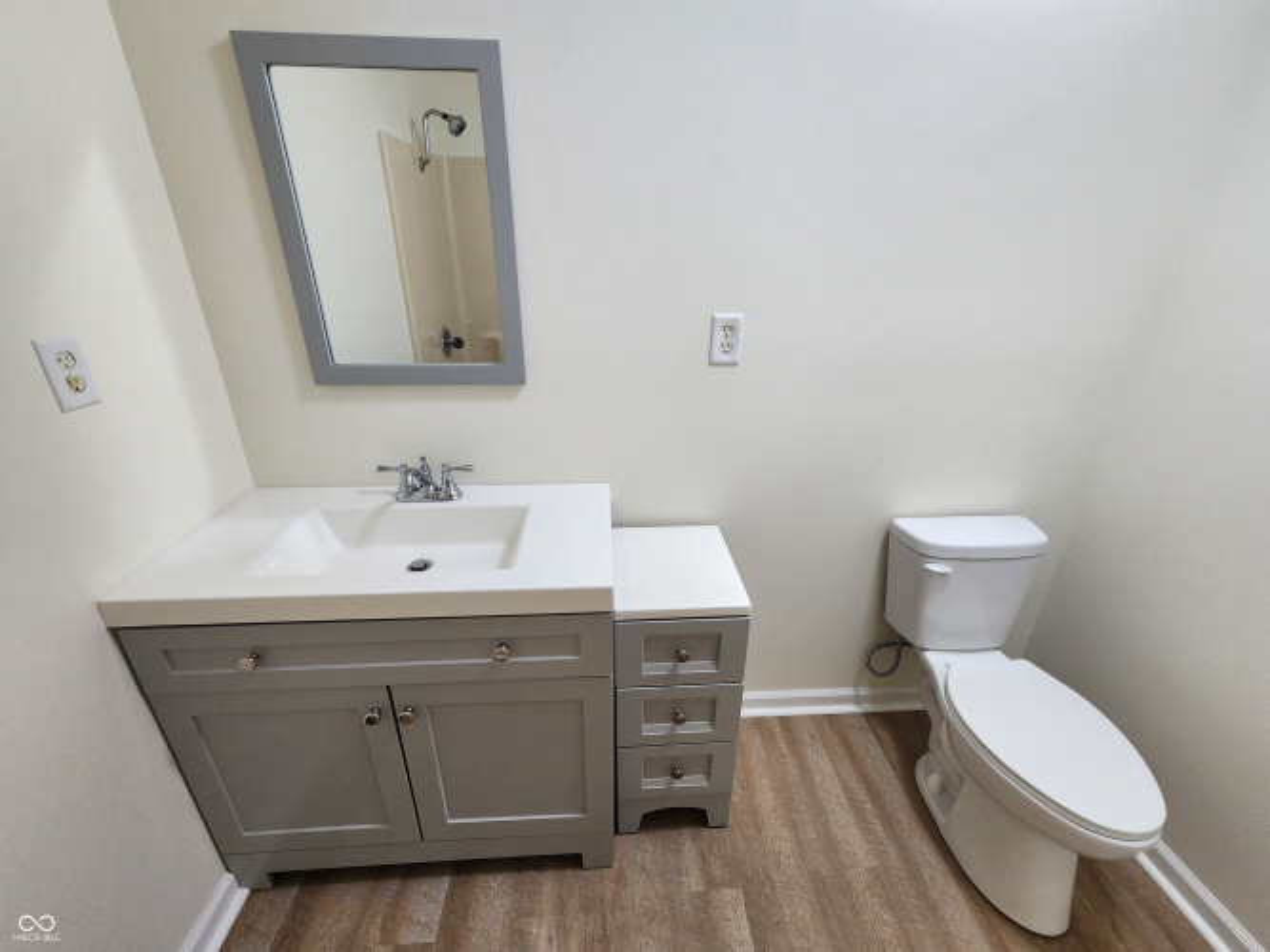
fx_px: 477
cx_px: 635
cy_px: 476
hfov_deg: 106.2
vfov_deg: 89.9
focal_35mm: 13
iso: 160
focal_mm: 2.2
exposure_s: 1/60
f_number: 2.2
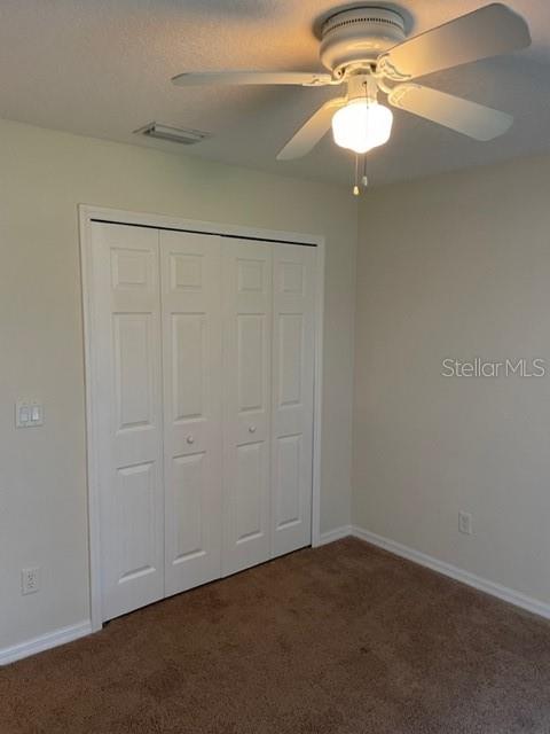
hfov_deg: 53.1
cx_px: 275
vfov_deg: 67.3
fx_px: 551
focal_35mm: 26
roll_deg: -0.8
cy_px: 367
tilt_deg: -4.4
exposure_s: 1/60
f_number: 1.6
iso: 200
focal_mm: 4.2
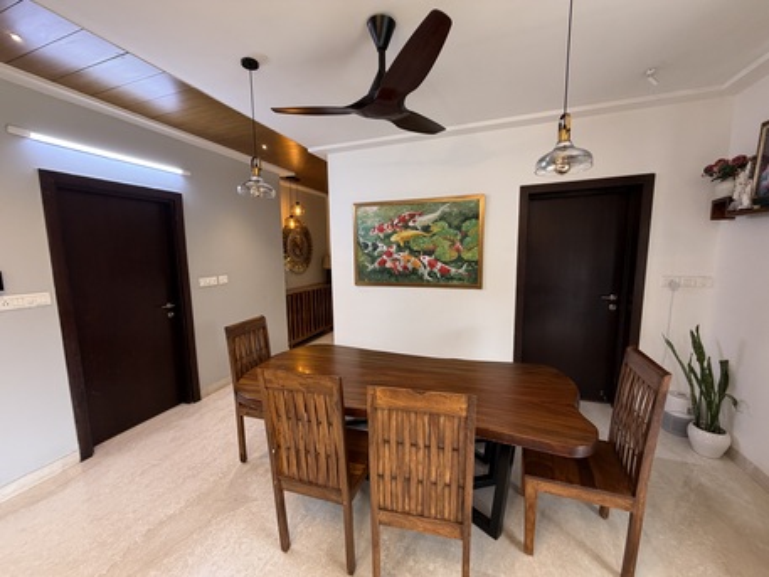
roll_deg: +1.5
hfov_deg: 102.0
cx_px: 384
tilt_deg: -6.4
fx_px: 311
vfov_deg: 85.7
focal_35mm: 14
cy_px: 288
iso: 200
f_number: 2.2
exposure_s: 1/50
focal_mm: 2.22
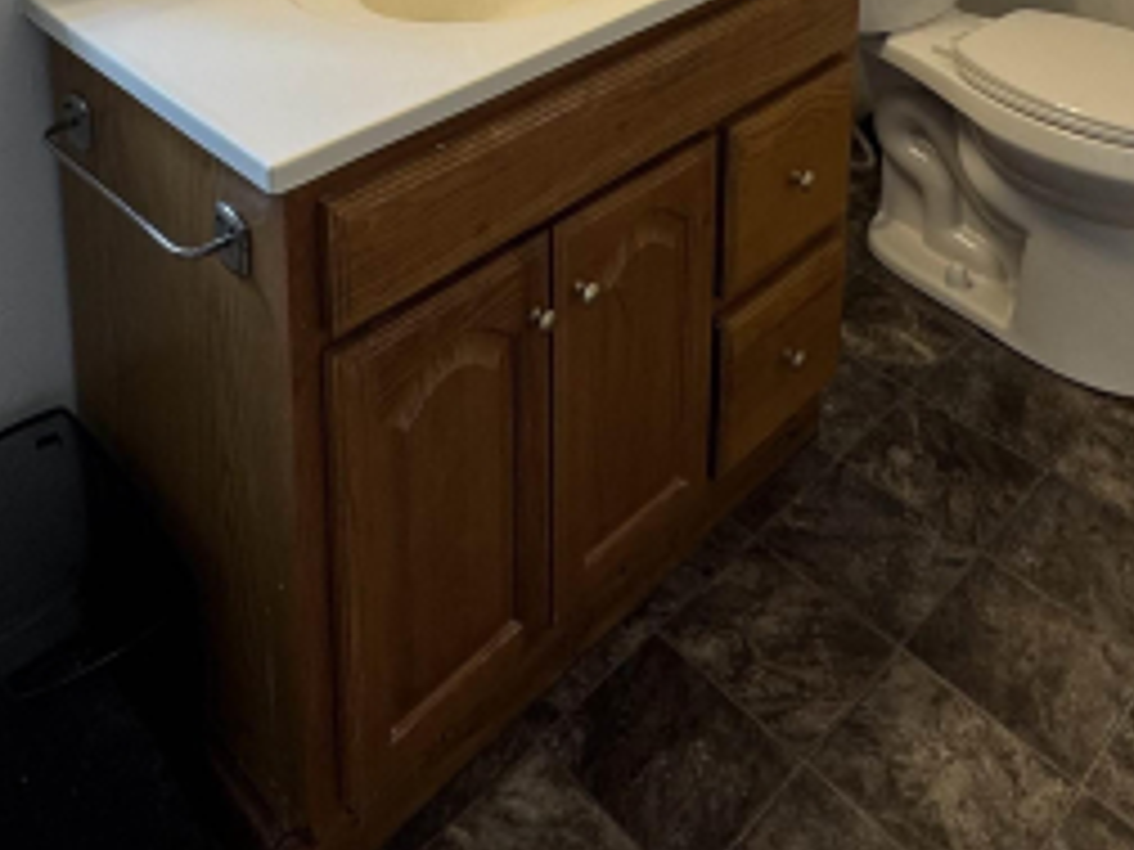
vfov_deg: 30.3
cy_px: -265
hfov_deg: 49.4
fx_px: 1212
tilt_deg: -12.0
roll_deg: +0.8
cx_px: 398
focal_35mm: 37
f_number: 2.2
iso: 64
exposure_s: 1/120
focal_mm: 2.22
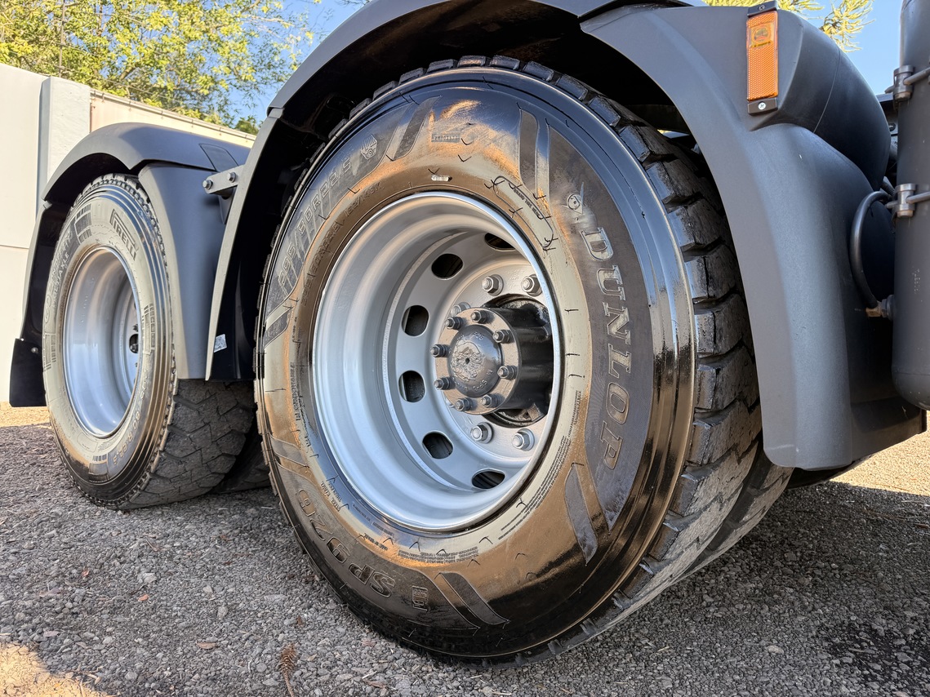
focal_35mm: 24
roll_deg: -2.5
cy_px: 348
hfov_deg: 71.6
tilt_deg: -1.0
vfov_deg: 56.8
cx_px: 465
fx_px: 645
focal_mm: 6.76
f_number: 1.78
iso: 80
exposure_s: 1/289
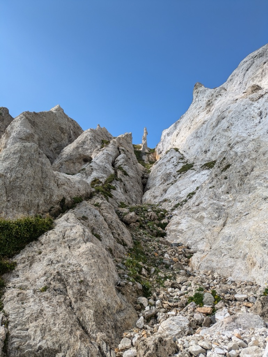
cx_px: 134
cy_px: 178
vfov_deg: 69.4
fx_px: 258
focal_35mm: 25
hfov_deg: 54.9
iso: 46
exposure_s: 1/1340
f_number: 1.89
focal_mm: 5.43
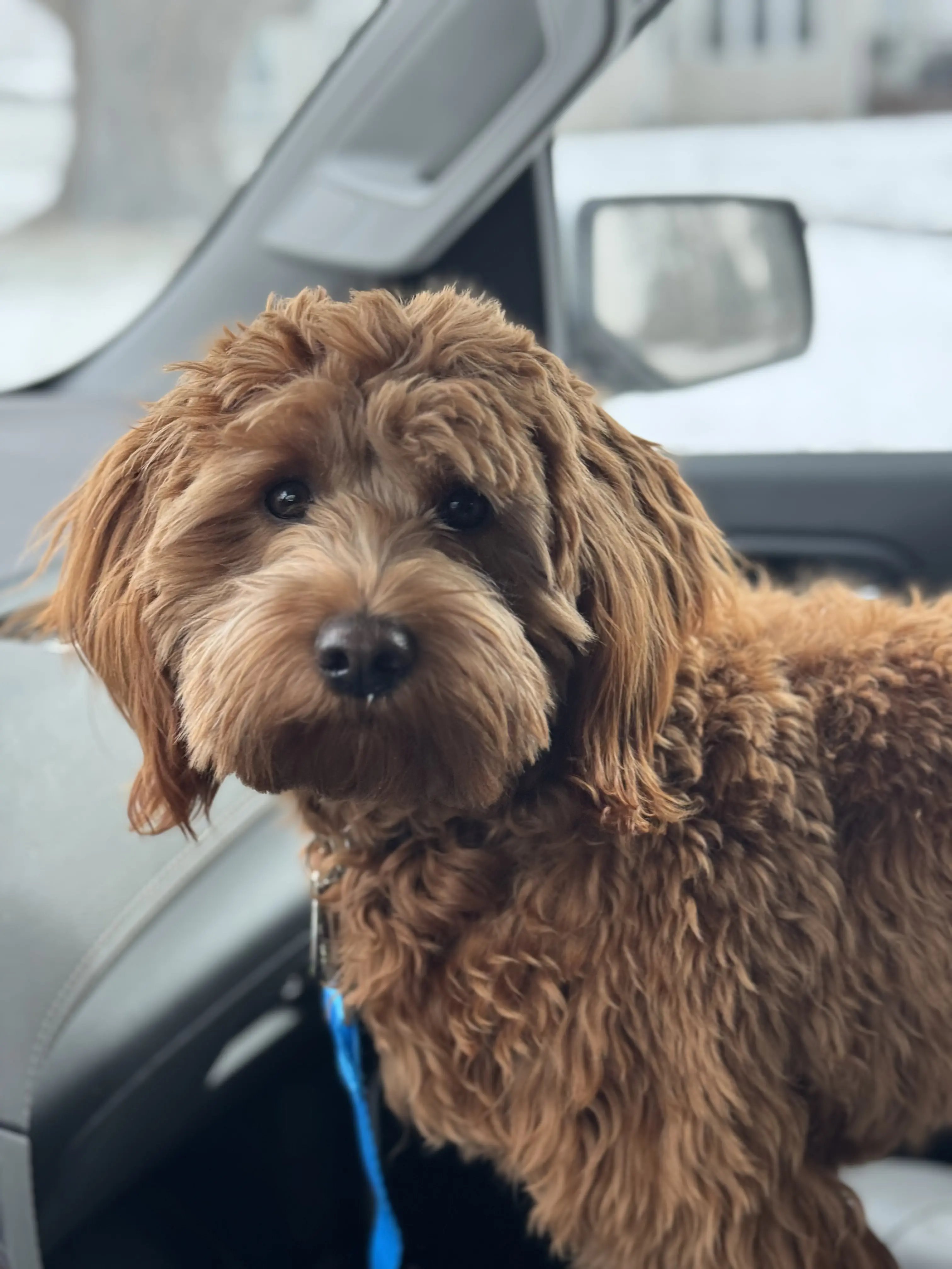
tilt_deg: -16.3
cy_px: 634
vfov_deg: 39.7
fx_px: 1760
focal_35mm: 48
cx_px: 476
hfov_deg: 30.3
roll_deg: +0.5
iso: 64
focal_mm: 6.76
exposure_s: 1/254
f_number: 1.78
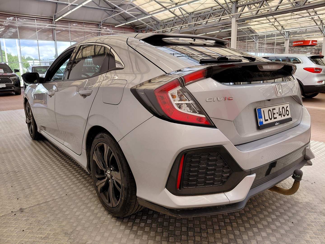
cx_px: 162
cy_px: 122
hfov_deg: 69.4
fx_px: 235
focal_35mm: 25
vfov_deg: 54.9
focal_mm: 4.69
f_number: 1.8
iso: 50
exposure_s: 1/401
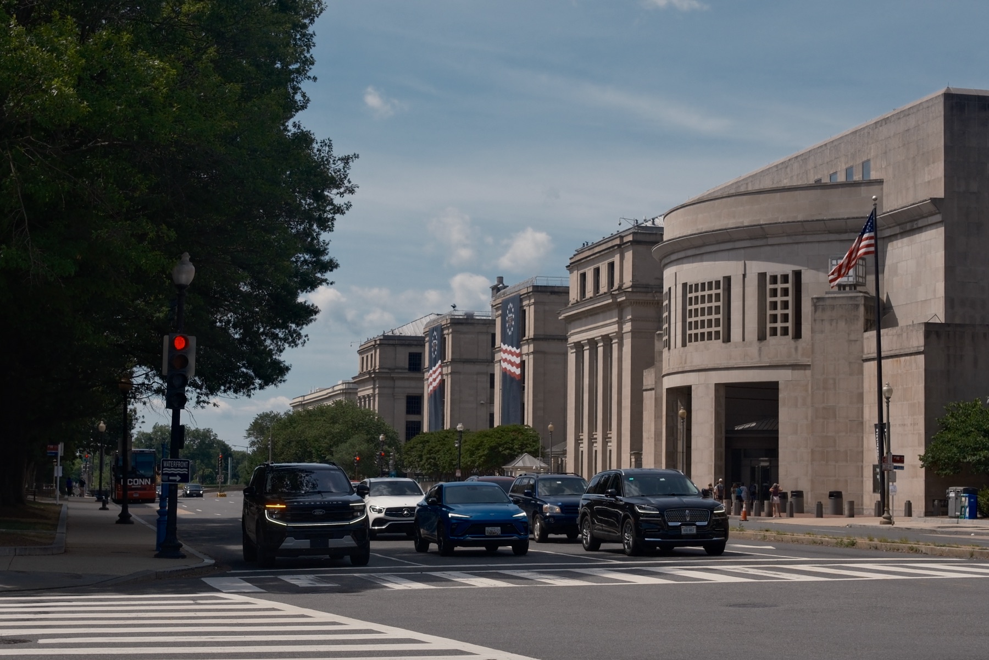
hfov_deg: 54.4
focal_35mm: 35
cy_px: 330
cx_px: 494
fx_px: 961
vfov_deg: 37.9
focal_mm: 23
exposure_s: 1/1600
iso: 125
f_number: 4.5
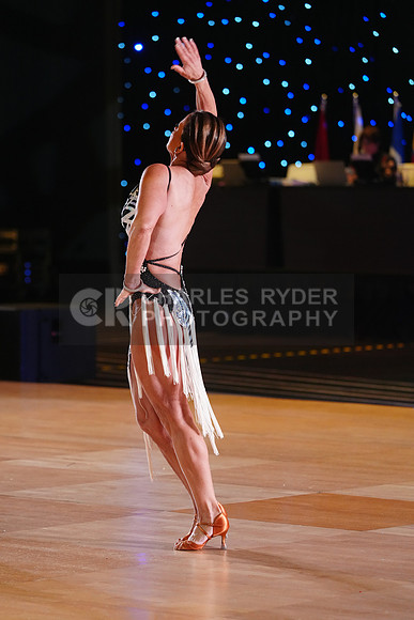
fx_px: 2724
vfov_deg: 13.0
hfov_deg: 8.7
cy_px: 310
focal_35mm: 158
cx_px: 207
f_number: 4
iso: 3200
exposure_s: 1/400
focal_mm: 158
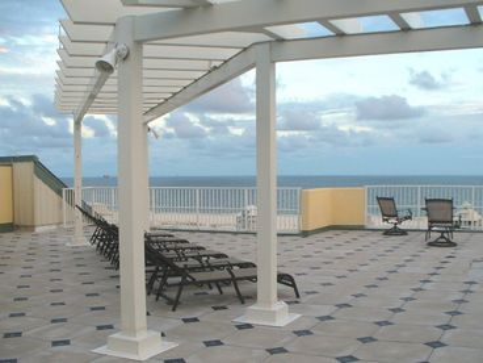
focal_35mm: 37
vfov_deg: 38.7
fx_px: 516
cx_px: 242
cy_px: 182
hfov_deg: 50.1
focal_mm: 6.1
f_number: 2.8
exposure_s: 1/80
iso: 100
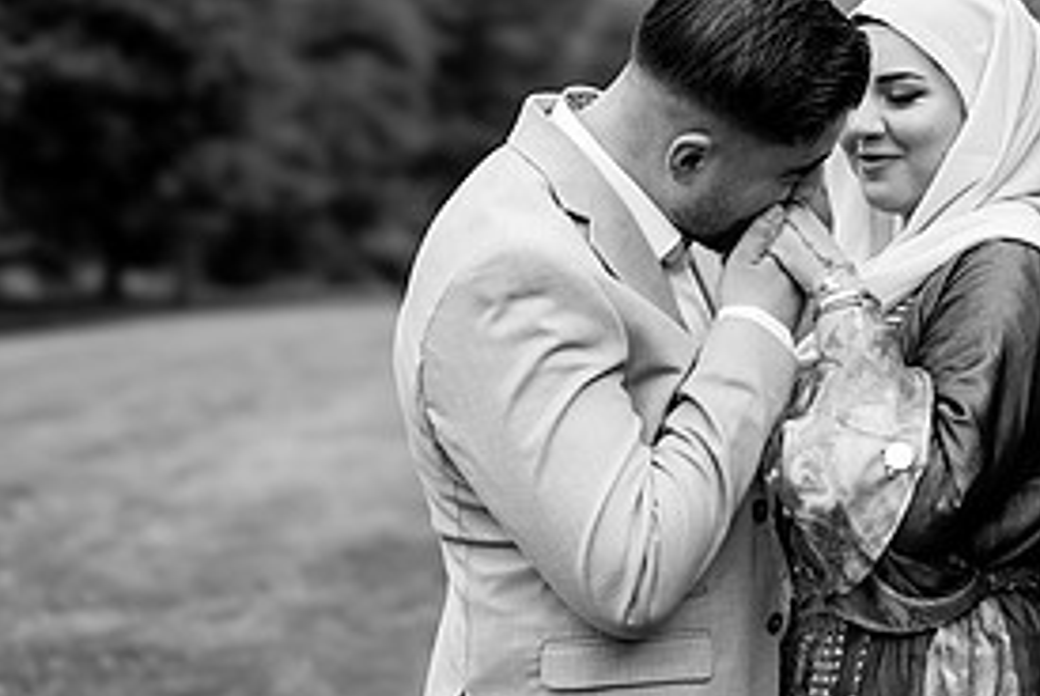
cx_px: 843
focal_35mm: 79
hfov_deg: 25.2
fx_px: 2285
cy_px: 304
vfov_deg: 17.3
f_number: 1.3
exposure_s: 1/8000
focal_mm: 35
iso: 200
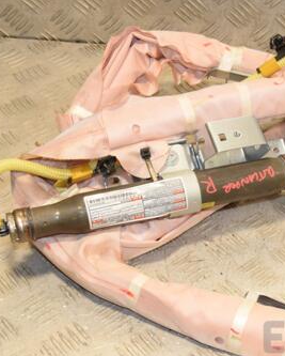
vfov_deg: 25.0
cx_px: 243
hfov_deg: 19.9
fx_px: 800
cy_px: 195
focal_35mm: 76
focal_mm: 30
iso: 800
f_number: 8
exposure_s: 1/200
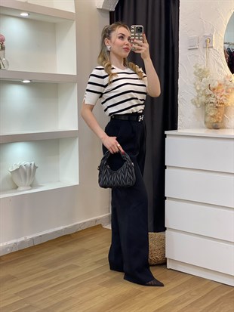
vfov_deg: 36.8
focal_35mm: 52
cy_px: 156
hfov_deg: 28.0
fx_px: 468
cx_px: 117
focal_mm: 6
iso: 100
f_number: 2
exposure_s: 1/100
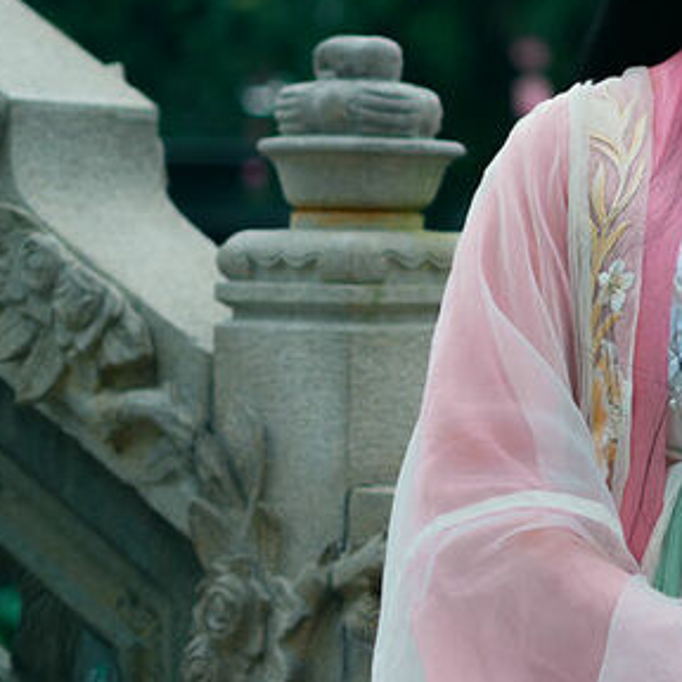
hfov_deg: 10.7
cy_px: 152
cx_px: 1151
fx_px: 3455
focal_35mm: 155
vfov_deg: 11.2
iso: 100
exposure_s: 1/250
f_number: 2.2
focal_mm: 50
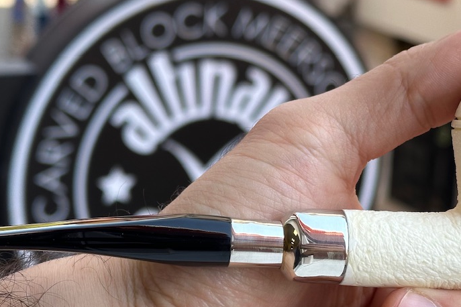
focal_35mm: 93
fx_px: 1191
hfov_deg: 21.8
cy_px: 190
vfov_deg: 14.7
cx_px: 317
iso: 64
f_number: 1.78
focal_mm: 6.86
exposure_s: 1/389
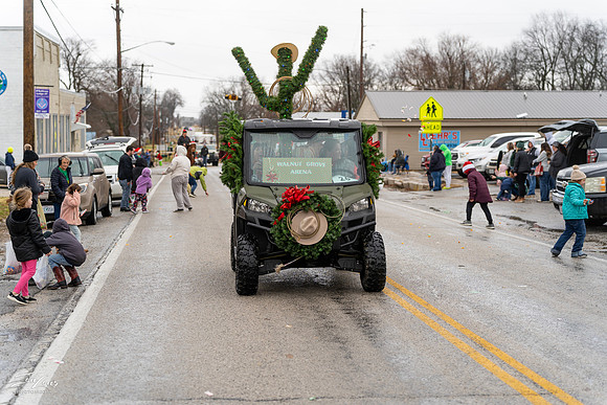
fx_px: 1012
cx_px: 304
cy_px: 202
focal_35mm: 60
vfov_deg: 22.6
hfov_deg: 33.4
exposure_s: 1/640
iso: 320
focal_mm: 60
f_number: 2.8
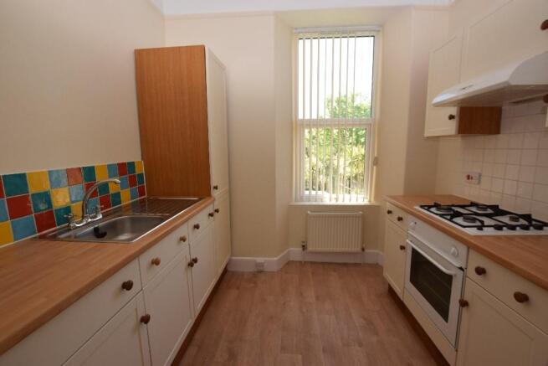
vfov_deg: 77.4
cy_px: 183
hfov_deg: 100.4
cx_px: 274
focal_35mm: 15
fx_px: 228
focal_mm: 10
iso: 280
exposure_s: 1/125
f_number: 5.6
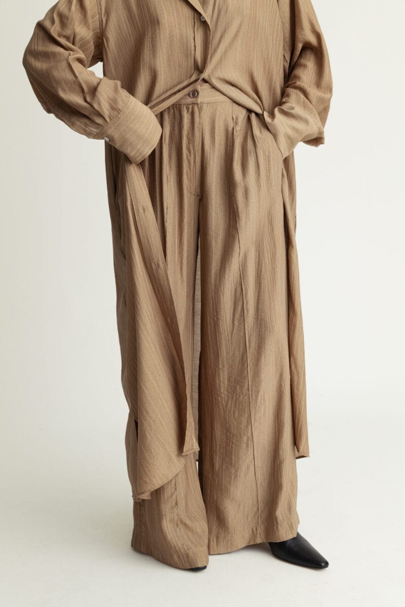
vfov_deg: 40.3
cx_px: 202
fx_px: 826
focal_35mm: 49
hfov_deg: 27.5
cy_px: 304
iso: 200
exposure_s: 1/250
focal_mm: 49
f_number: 8
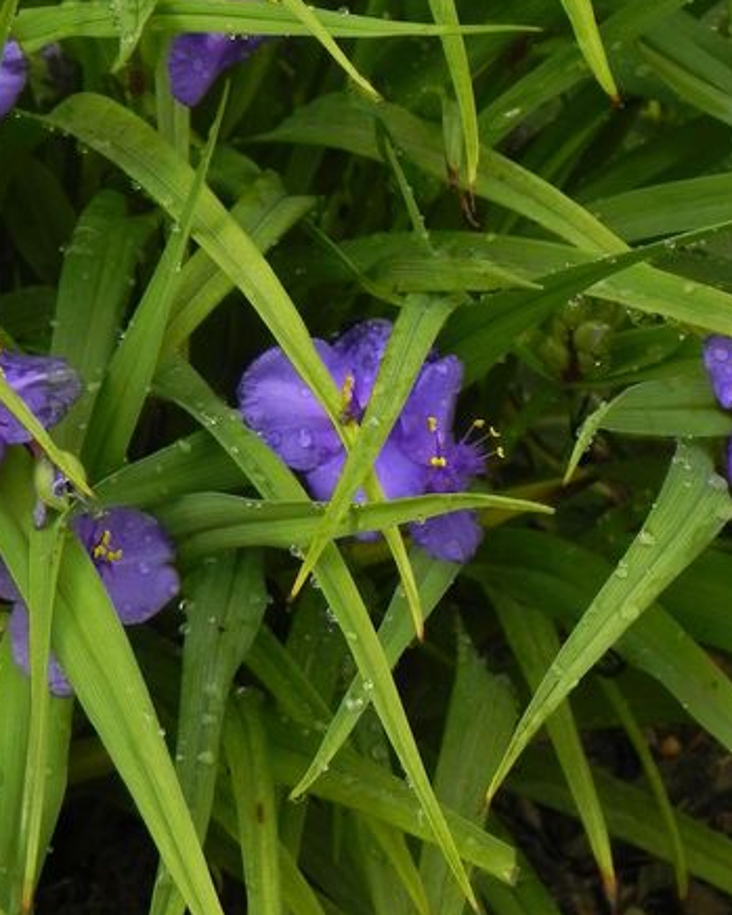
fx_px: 5089
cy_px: 94
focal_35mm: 188
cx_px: 451
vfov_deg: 10.2
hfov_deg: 8.2
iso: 160
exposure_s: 1/640
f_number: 4.5
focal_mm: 18.8
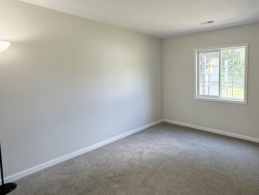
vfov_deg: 63.2
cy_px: 86
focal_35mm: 21
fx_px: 157
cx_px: 178
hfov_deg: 75.9
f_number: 2.2
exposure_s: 1/120
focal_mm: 2.22
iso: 200
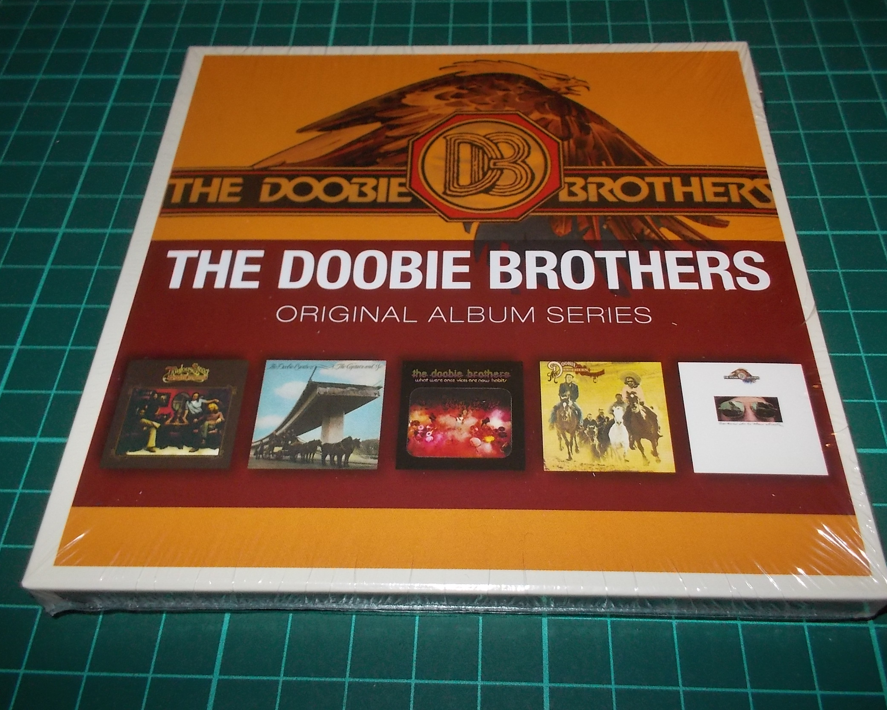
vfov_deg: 47.1
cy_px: 349
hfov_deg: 57.2
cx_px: 464
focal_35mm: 31
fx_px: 814
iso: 200
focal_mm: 4.1
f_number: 3.3
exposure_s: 1/30
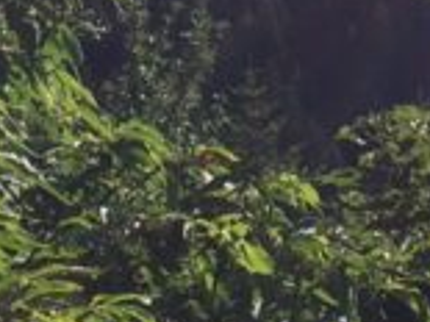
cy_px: -303
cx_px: 411
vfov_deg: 7.4
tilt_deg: -0.1
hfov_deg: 10.2
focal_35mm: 192
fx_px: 2383
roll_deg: +3.2
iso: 32
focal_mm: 4.15
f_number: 2.2
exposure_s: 1/2740
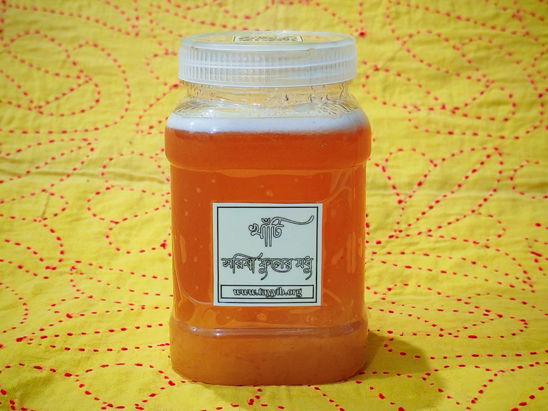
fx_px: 1076
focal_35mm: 68
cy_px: 206
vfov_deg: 21.6
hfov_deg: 28.6
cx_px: 274
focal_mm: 5.52
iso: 320
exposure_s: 1/33
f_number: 1.95
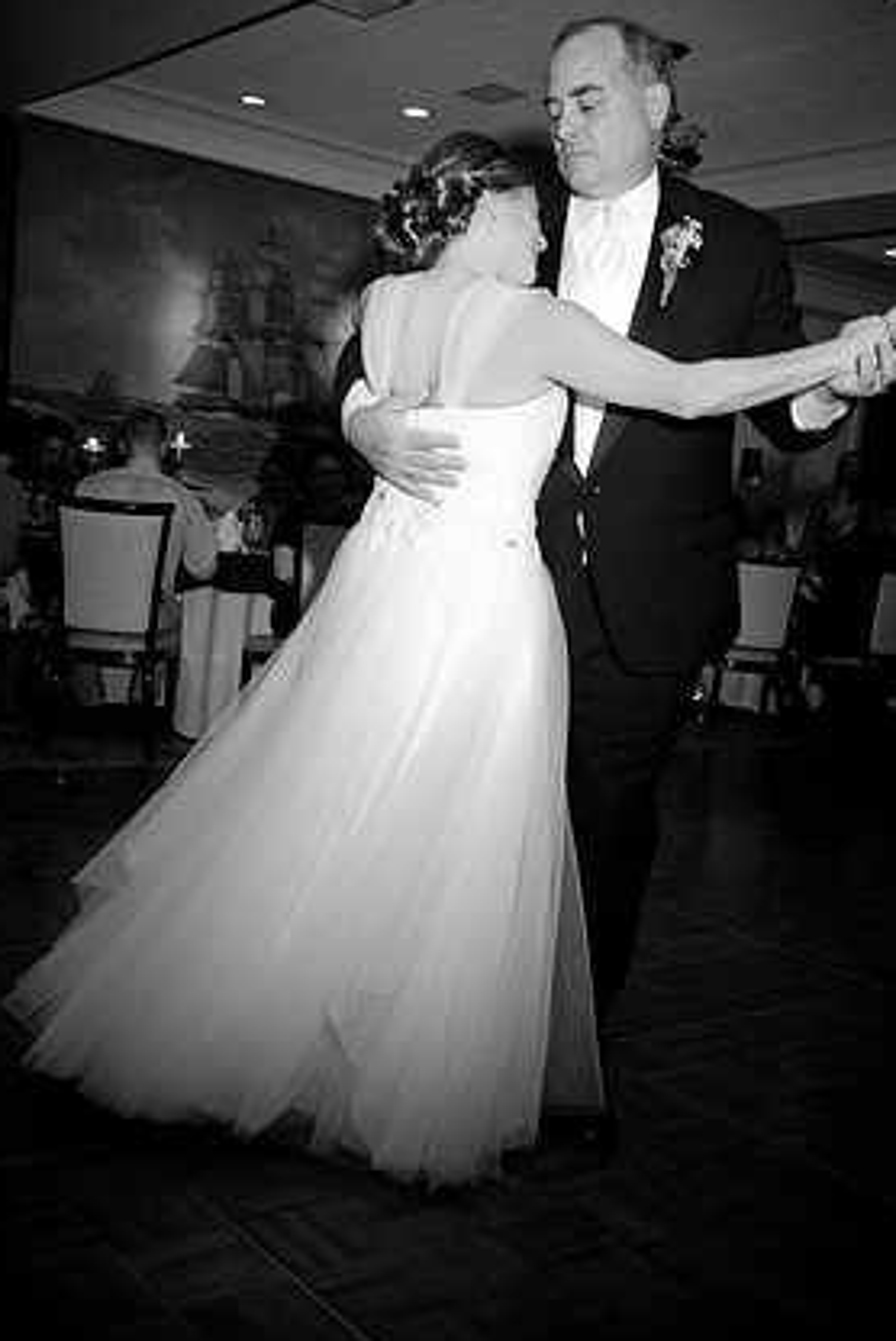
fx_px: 1511
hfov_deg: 33.0
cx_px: 466
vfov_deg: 47.8
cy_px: 632
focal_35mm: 41
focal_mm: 25
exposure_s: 1/80
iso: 800
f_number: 4
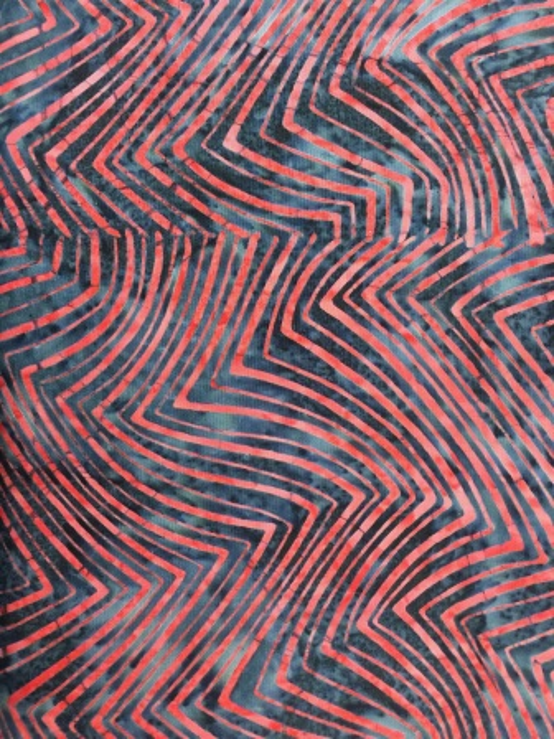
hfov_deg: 48.2
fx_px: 619
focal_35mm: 29
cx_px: 277
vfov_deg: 61.7
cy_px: 370
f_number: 2.2
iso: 125
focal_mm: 4.15
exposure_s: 1/17
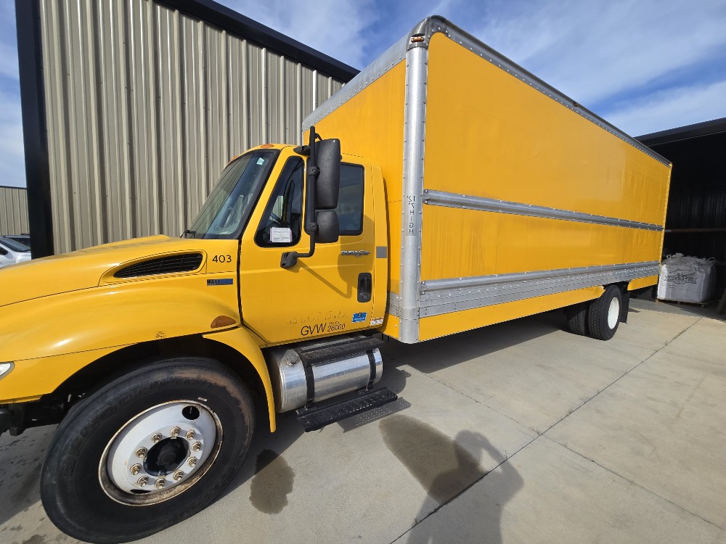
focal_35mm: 13
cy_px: 272
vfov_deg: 89.9
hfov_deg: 106.2
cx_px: 363
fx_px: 273
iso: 50
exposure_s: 1/2122
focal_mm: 2.2
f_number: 2.2
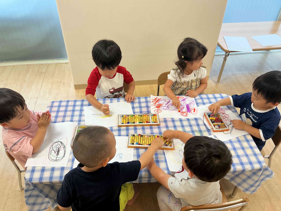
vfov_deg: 48.2
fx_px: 235
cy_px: 106
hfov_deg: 61.7
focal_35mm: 29
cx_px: 140
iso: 25
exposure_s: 1/120
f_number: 1.8
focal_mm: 3
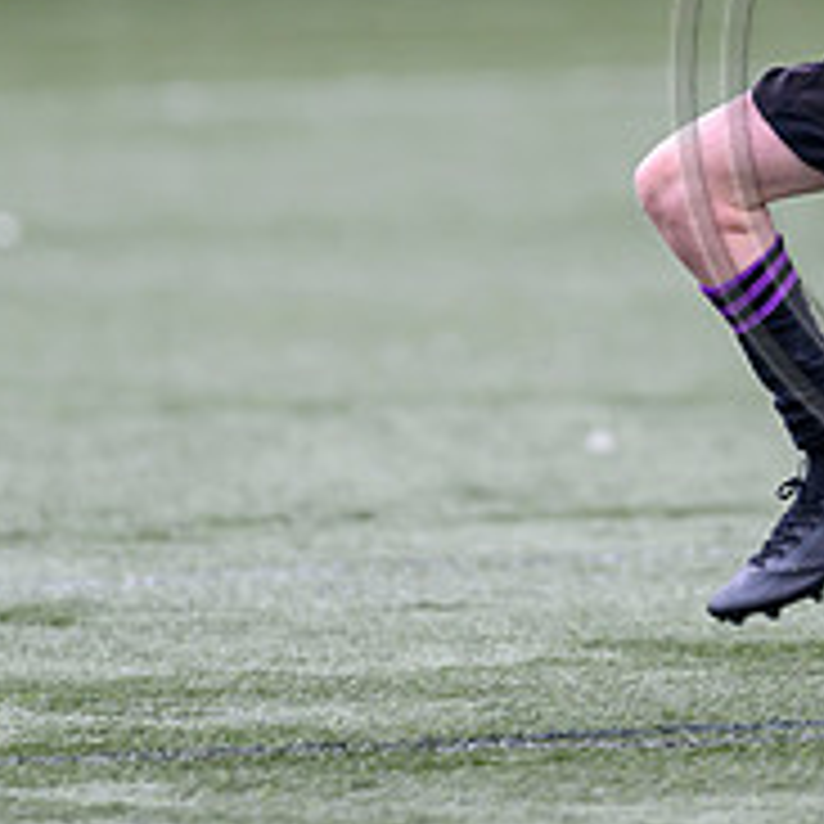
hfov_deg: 1.3
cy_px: 12
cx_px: 1085
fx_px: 35522
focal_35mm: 1319
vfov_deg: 1.3
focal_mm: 400
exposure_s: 1/1600
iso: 800
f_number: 3.5
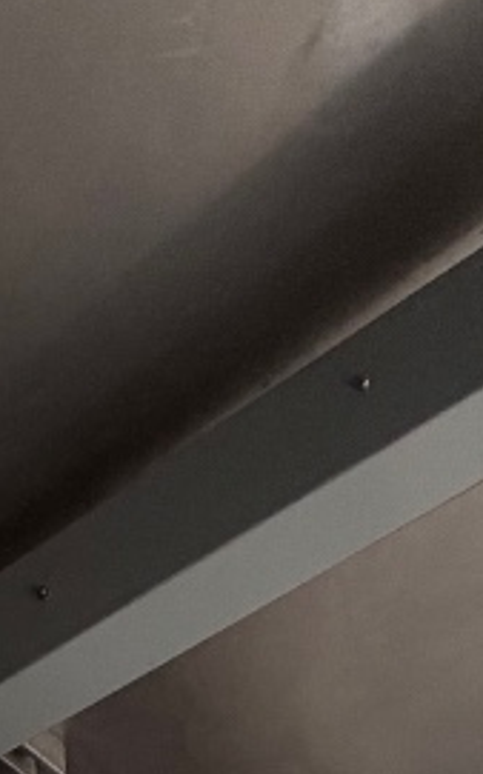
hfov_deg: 15.8
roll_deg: +2.2
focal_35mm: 73
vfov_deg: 15.4
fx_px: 1540
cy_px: 1834
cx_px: -317
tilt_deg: -2.3
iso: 160
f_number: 2.2
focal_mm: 2.22
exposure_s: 1/121
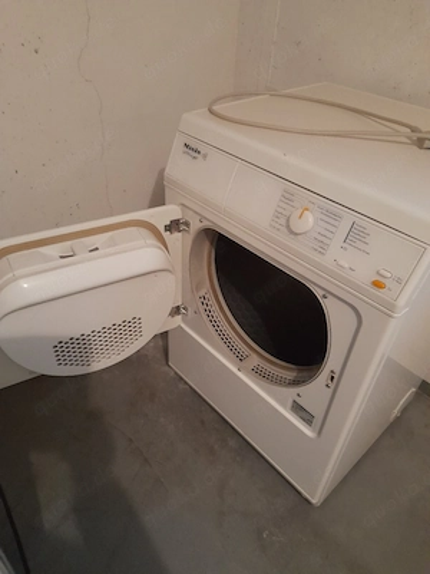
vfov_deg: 69.4
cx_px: 215
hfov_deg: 54.9
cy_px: 287
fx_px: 414
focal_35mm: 25
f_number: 2
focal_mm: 4.6
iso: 640
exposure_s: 1/25
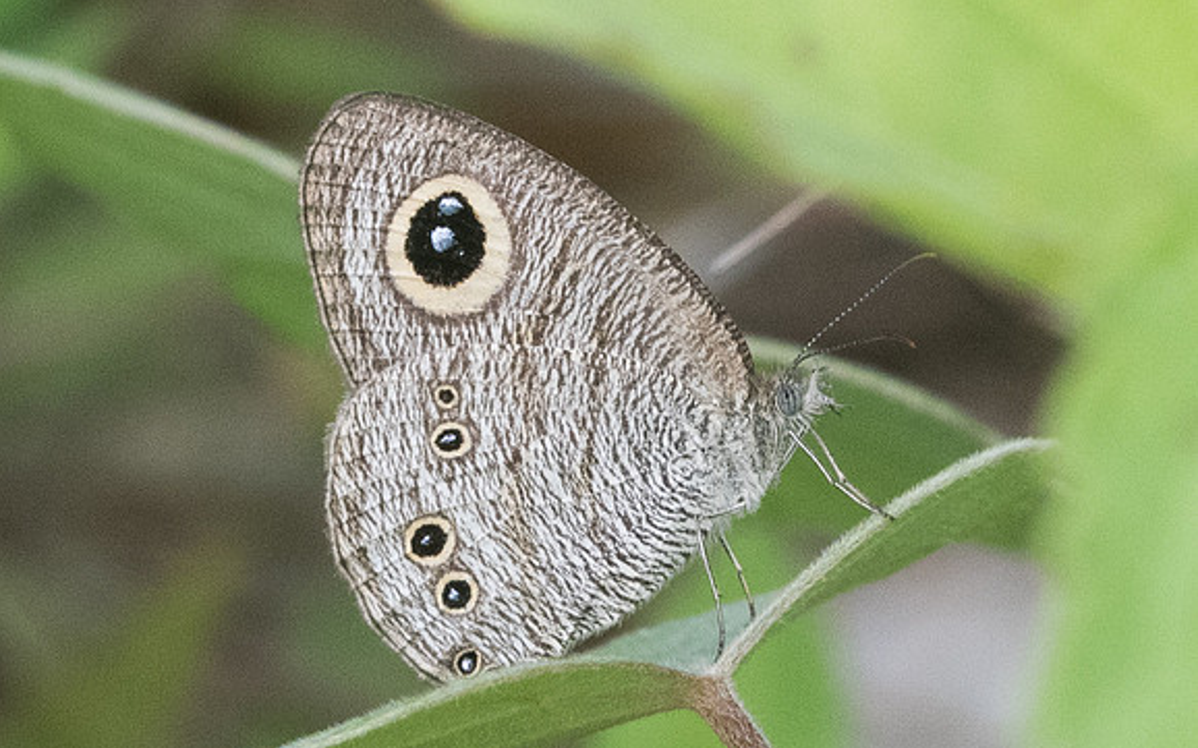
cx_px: 475
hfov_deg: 2.3
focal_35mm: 909
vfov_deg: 1.4
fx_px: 29673
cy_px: 426
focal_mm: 150
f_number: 11
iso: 1250
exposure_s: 1/250
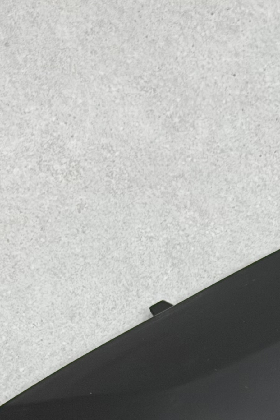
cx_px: 438
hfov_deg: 9.0
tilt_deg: -64.8
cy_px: 465
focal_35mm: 149
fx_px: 1738
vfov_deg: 13.5
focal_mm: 6.76
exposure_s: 1/161
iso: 50
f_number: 1.78
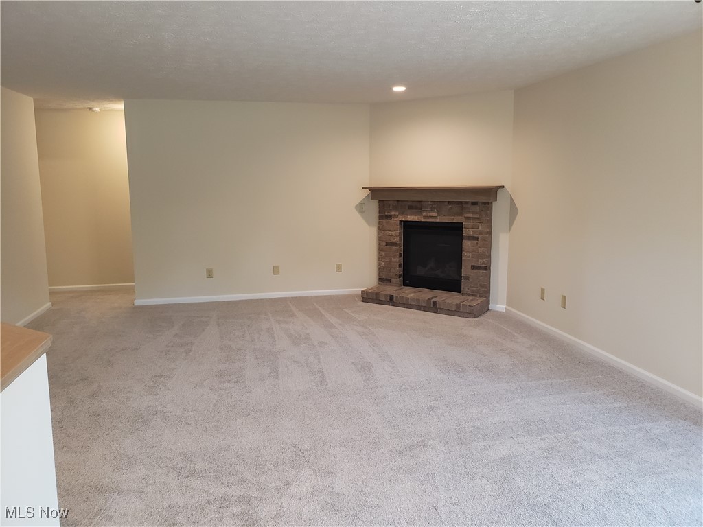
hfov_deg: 67.3
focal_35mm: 26
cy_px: 264
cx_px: 352
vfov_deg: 53.1
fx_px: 528
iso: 250
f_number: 2.4
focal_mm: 4.3
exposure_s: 1/60
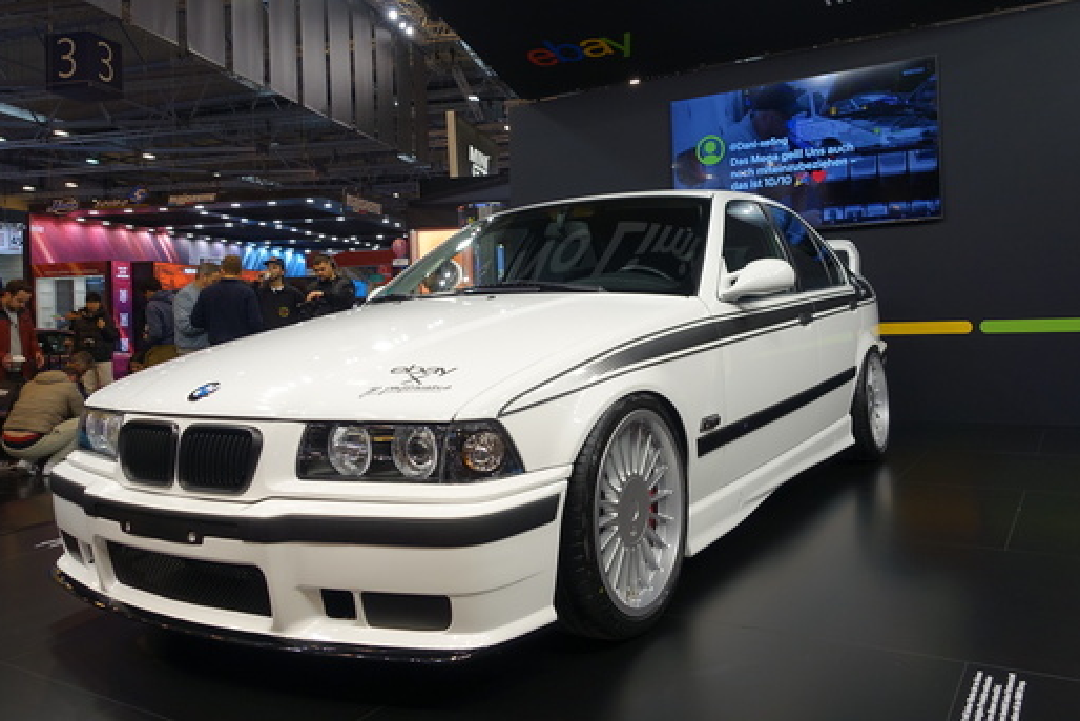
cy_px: 317
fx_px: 840
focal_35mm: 28
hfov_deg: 65.5
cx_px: 548
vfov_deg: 46.3
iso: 125
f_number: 3.2
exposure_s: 1/80
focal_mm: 8.8
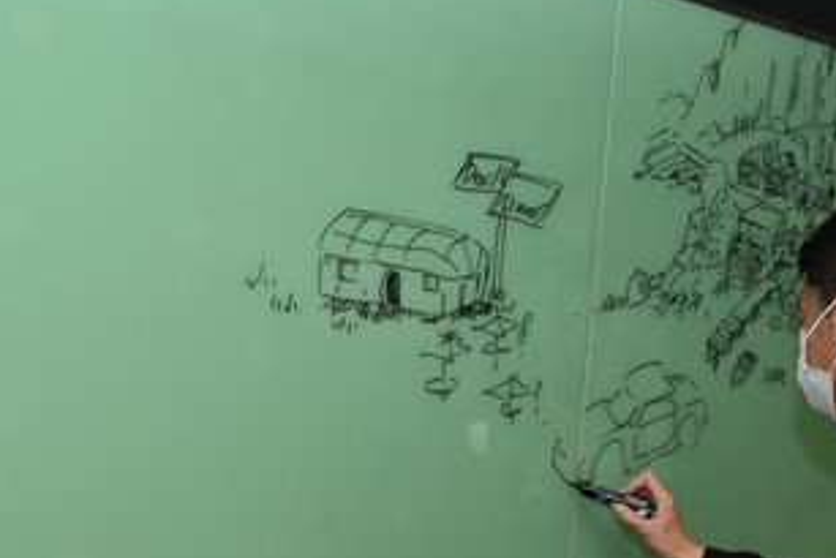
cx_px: 585
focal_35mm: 60
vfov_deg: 22.6
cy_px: 301
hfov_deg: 33.0
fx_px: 1394
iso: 400
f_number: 3.8
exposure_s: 1/60
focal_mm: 24
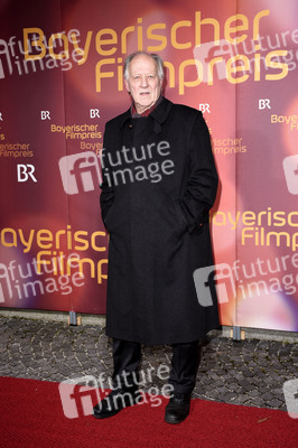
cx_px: 149
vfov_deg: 43.6
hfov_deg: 29.8
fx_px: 560
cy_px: 224
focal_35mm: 45
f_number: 6.3
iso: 250
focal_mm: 30
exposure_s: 1/160
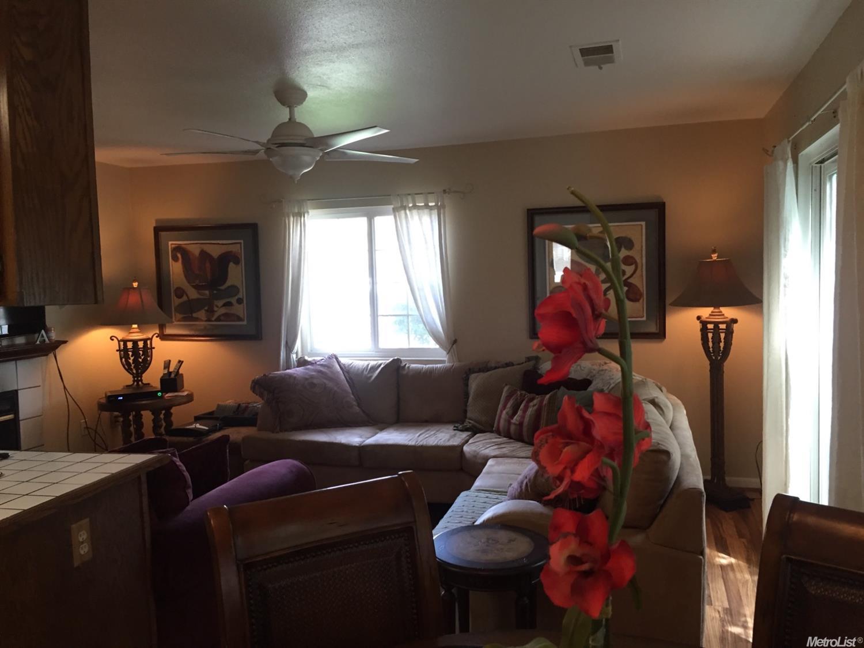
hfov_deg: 61.7
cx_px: 432
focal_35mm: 29
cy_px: 324
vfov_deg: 48.2
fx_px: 724
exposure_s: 1/30
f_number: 2.2
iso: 125
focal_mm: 4.15
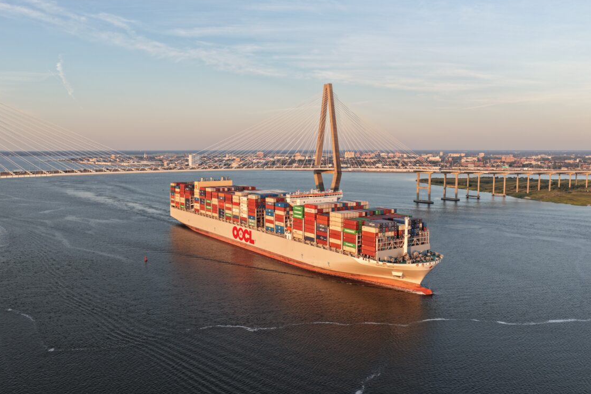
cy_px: 191
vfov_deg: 45.0
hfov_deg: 63.6
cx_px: 287
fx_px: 476
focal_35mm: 29
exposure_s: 1/320
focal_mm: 14.45
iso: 125
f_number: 2.8
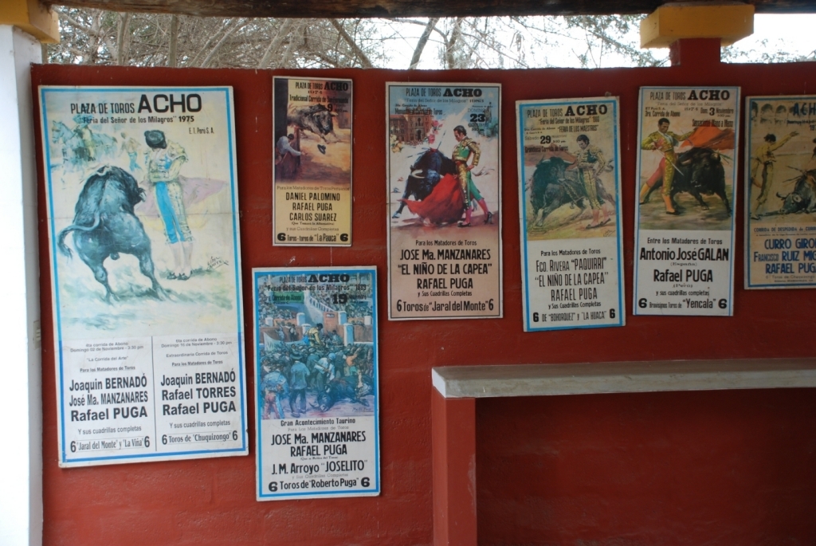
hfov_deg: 42.3
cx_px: 408
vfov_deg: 29.0
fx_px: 1055
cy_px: 273
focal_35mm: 46
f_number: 4.2
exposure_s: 1/125
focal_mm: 31
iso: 220
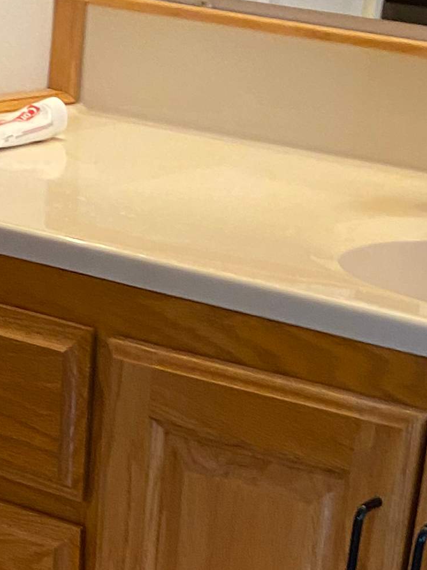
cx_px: 109
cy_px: 1156
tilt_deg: -37.9
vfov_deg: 15.0
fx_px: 1743
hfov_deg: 13.9
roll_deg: -4.1
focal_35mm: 106
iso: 200
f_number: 1.8
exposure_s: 1/60
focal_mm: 4.25
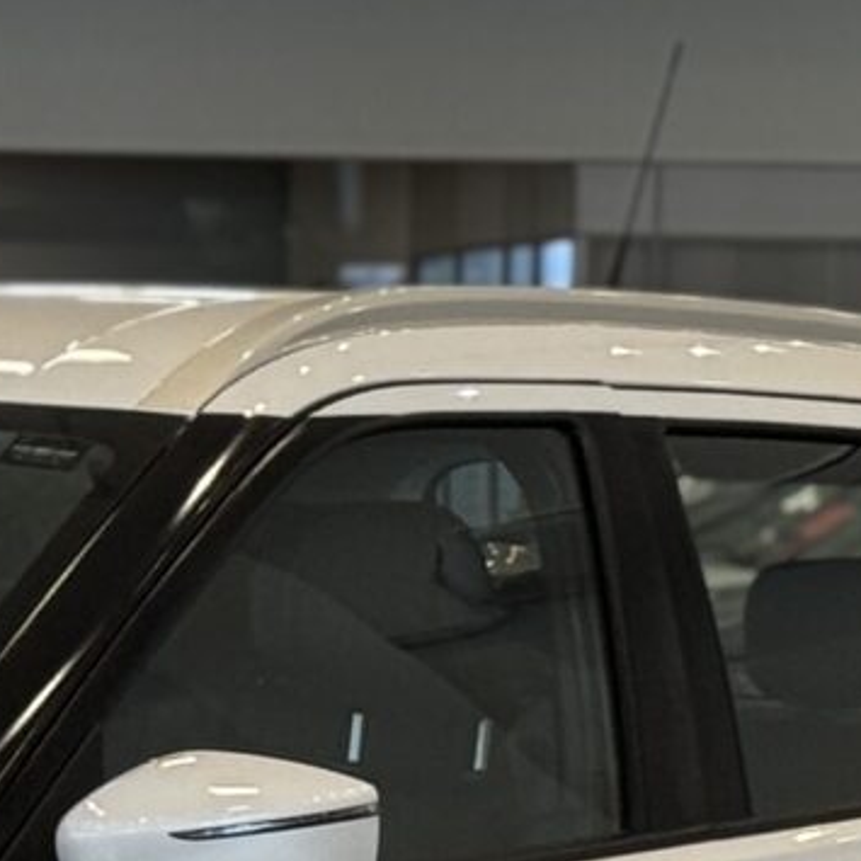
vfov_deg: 5.7
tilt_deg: -3.9
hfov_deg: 5.7
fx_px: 8611
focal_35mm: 306
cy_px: 1019
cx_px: -347
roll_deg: -1.7
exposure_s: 1/60
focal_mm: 6.76
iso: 64
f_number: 1.78
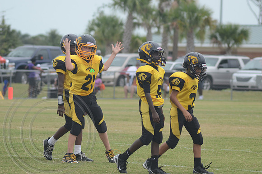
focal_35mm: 300
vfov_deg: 4.6
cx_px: 131
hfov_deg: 6.9
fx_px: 2179
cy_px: 87
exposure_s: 1/800
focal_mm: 200
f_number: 5.6
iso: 400
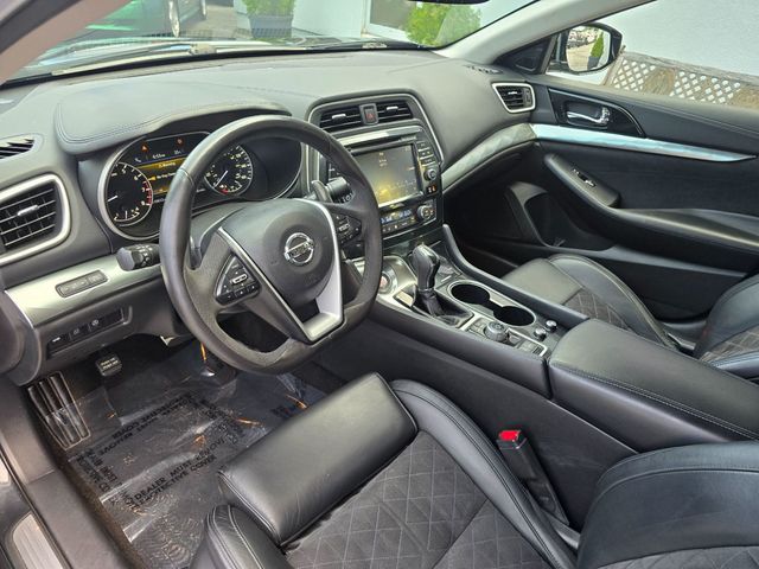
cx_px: 380
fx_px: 504
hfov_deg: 73.9
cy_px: 284
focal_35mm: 23
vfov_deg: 58.9
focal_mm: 6.3
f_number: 1.7
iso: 160
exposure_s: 1/120
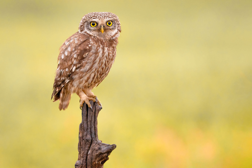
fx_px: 4200
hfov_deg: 3.4
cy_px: 84
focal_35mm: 600
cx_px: 126
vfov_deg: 2.3
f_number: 6.3
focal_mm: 400
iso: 3200
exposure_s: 1/160
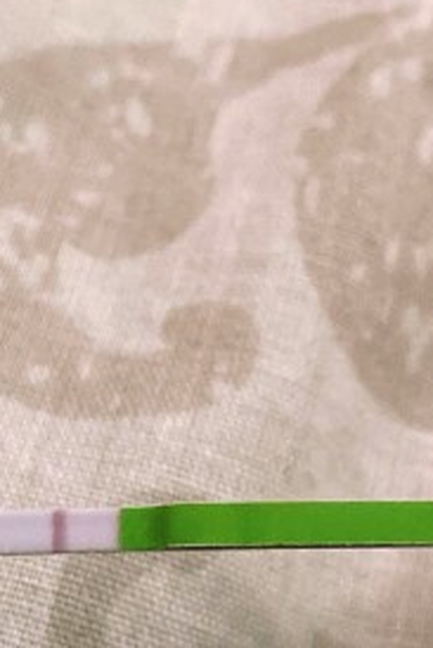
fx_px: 1531
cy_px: 449
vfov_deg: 23.8
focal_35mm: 85
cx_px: 166
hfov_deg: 16.1
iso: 640
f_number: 1.8
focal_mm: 3.99
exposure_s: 1/27
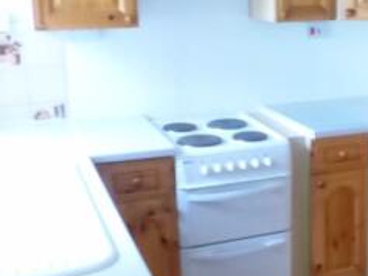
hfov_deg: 31.2
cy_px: 111
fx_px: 628
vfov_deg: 24.8
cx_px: 328
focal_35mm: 59
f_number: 8
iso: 1250
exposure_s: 1/4
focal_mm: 4.3
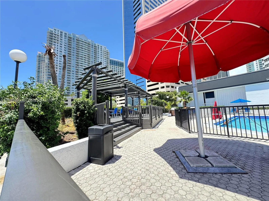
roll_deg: +1.8
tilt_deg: +5.6
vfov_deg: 85.7
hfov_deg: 102.1
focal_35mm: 14
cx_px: 134
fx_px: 109
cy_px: 100
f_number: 2.2
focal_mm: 2.22
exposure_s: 1/324
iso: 40
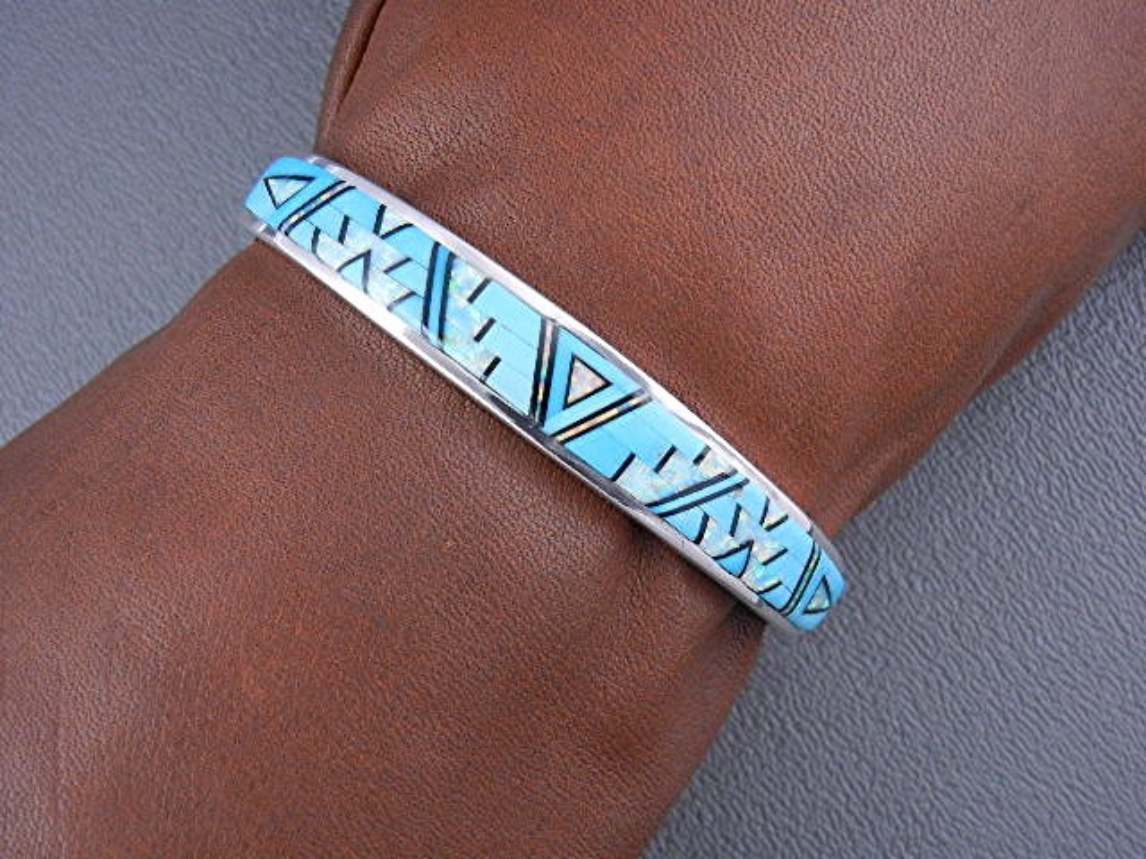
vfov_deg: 24.8
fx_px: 1953
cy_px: 430
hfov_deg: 32.7
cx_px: 573
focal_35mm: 59
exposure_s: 1/3.4
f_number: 4
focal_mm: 10.6
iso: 200
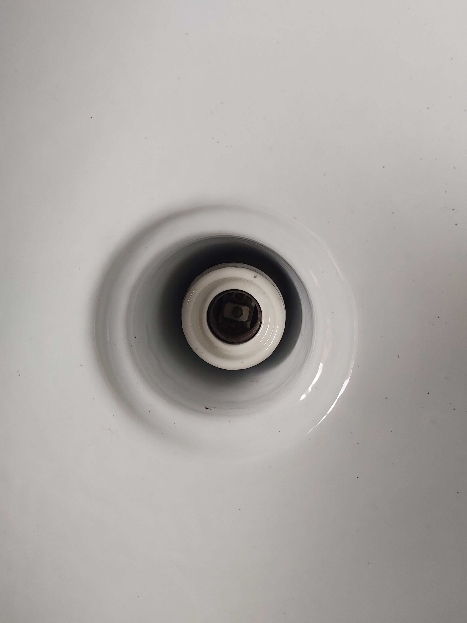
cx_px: 234
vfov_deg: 67.3
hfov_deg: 53.1
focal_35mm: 26
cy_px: 312
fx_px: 468
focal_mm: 3.92
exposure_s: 1/50
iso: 125
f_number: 1.7
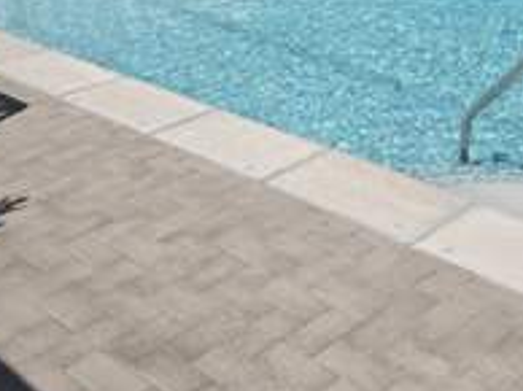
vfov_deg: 24.4
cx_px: 350
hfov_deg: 33.5
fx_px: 860
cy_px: -4
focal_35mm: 57
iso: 40
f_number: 1.4
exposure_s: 1/7939
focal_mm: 6.5
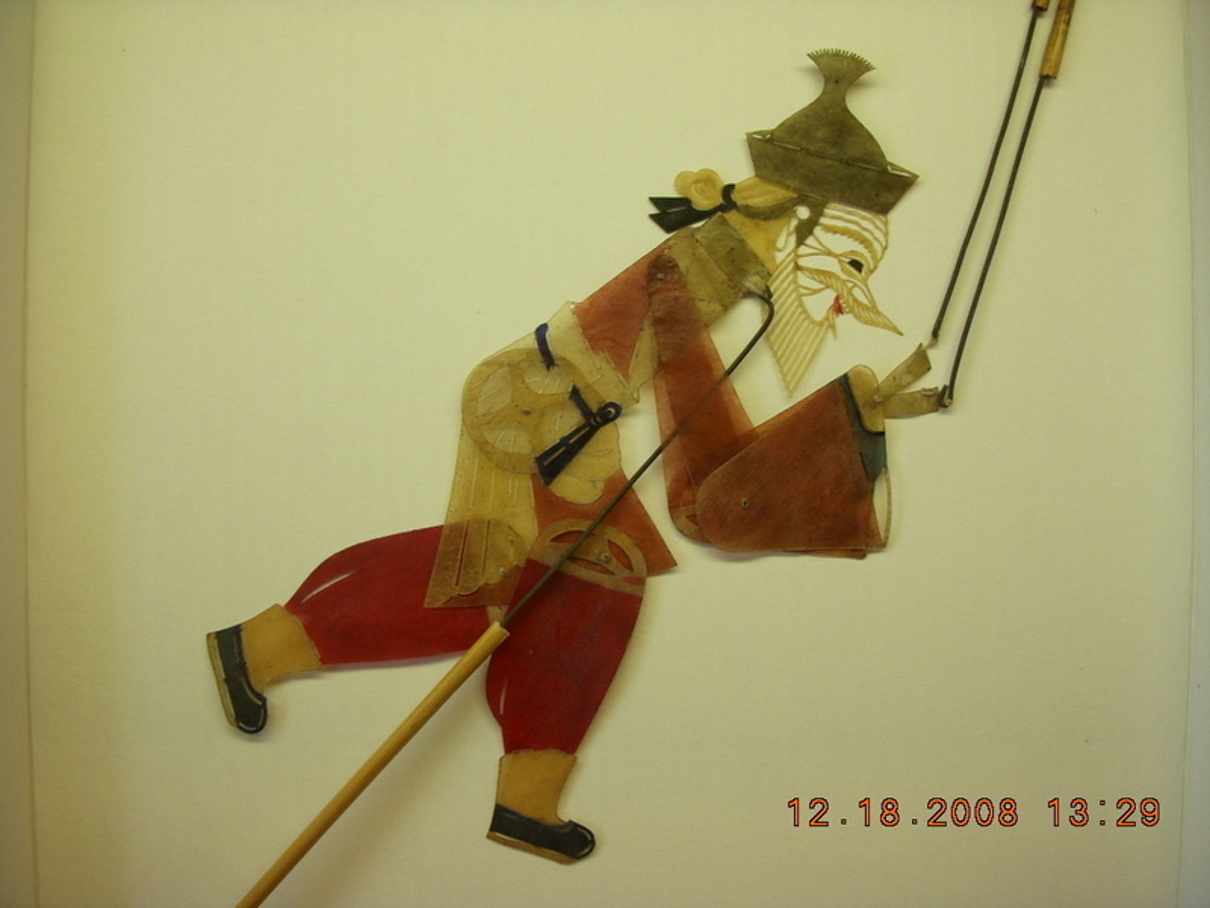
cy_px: 454
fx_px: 1328
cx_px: 605
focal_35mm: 38
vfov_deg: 37.7
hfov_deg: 49.0
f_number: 3.3
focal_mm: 6.3
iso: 100
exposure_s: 1/125
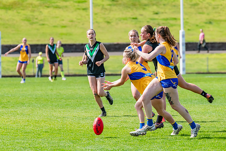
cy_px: 53
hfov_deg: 5.9
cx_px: 122
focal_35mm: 348
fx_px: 2186
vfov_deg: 4.0
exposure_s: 1/1600
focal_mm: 250
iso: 800
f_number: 7.1
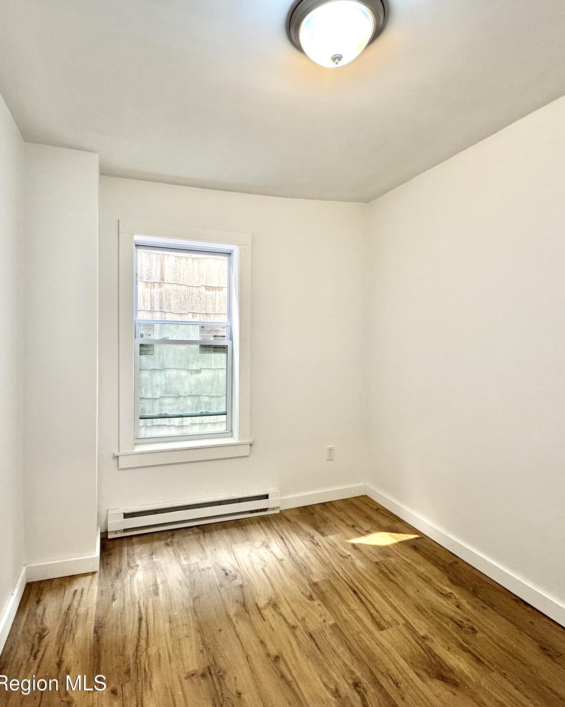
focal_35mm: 19
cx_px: 274
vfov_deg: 83.3
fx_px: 397
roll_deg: -0.4
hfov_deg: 70.8
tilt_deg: -1.3
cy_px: 348
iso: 250
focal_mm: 2.22
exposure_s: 1/120
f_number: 2.2
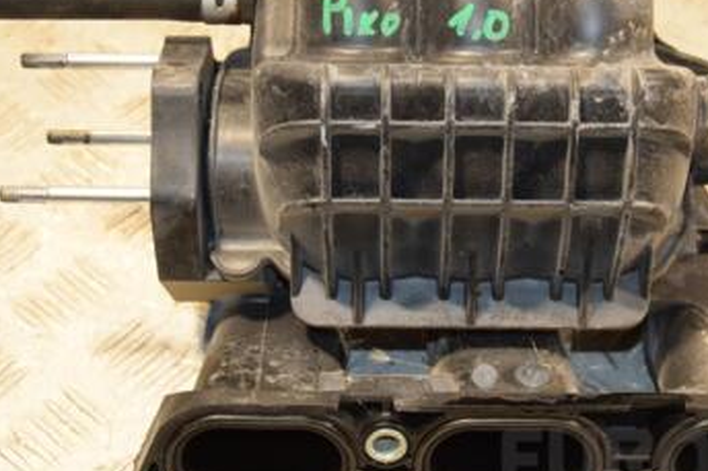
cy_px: 185
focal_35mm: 89
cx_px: 463
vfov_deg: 15.3
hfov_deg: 22.8
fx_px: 1749
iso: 800
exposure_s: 1/200
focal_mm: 34
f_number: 5
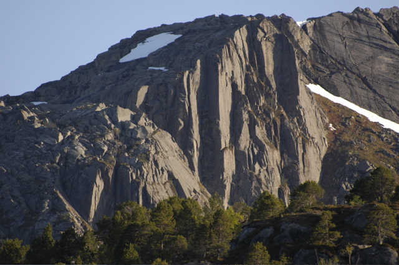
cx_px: 200
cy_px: 132
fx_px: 4981
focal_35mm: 450
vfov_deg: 3.0
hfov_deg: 4.6
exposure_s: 1/640
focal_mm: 300
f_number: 5.6
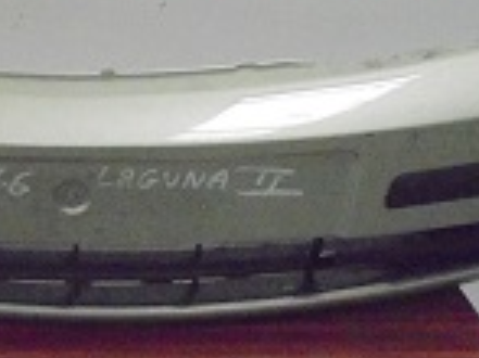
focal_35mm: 69
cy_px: 163
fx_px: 954
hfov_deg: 27.6
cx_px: 96
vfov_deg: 21.3
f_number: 3.5
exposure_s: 1/160
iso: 1600
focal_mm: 4.6
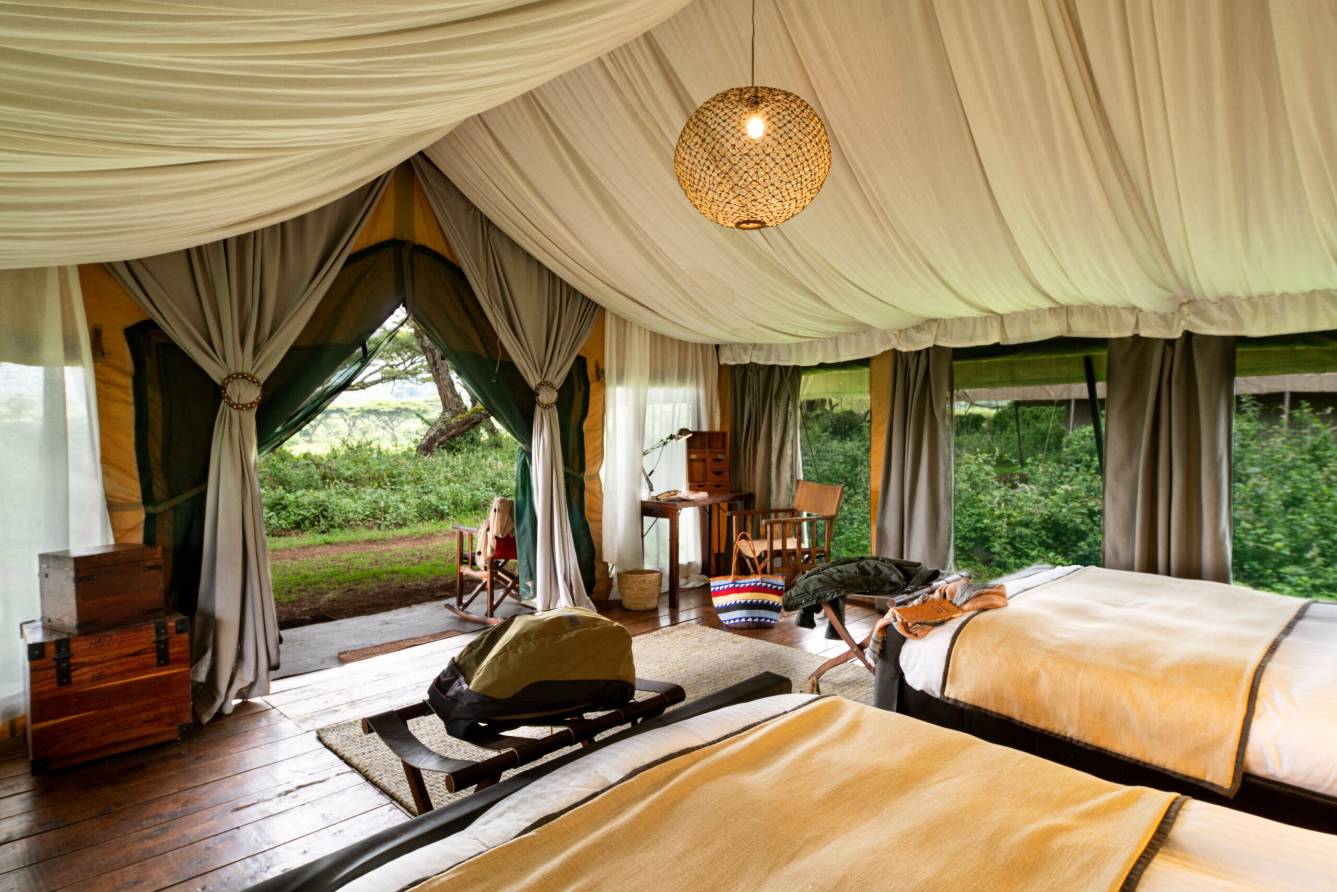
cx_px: 668
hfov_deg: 84.0
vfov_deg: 61.9
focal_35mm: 20
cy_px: 446
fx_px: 743
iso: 400
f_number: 10
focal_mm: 20
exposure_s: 1/20
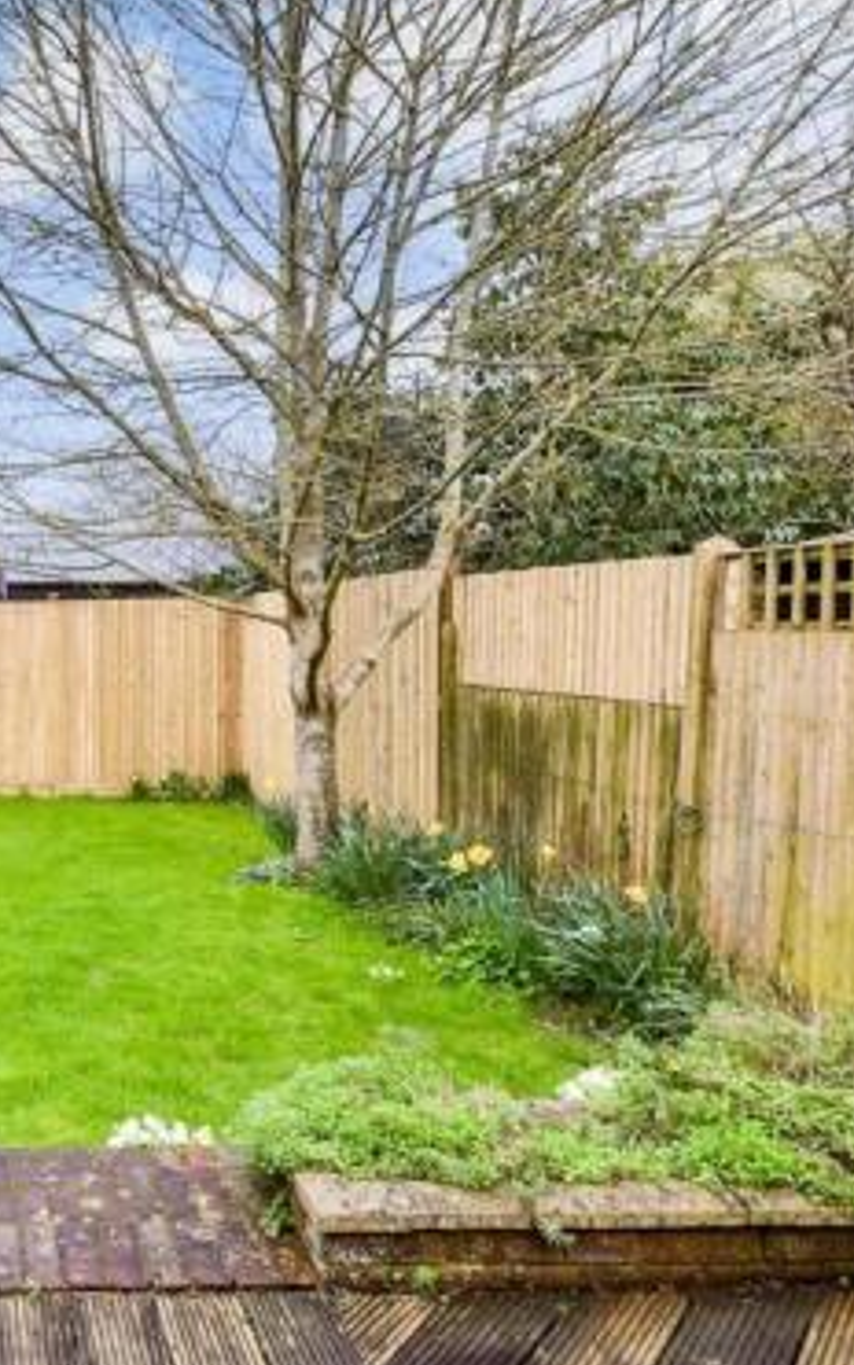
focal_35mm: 27
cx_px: -61
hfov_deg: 38.8
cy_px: 638
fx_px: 1005
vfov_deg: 68.3
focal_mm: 10
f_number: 8
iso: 320
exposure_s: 1/320
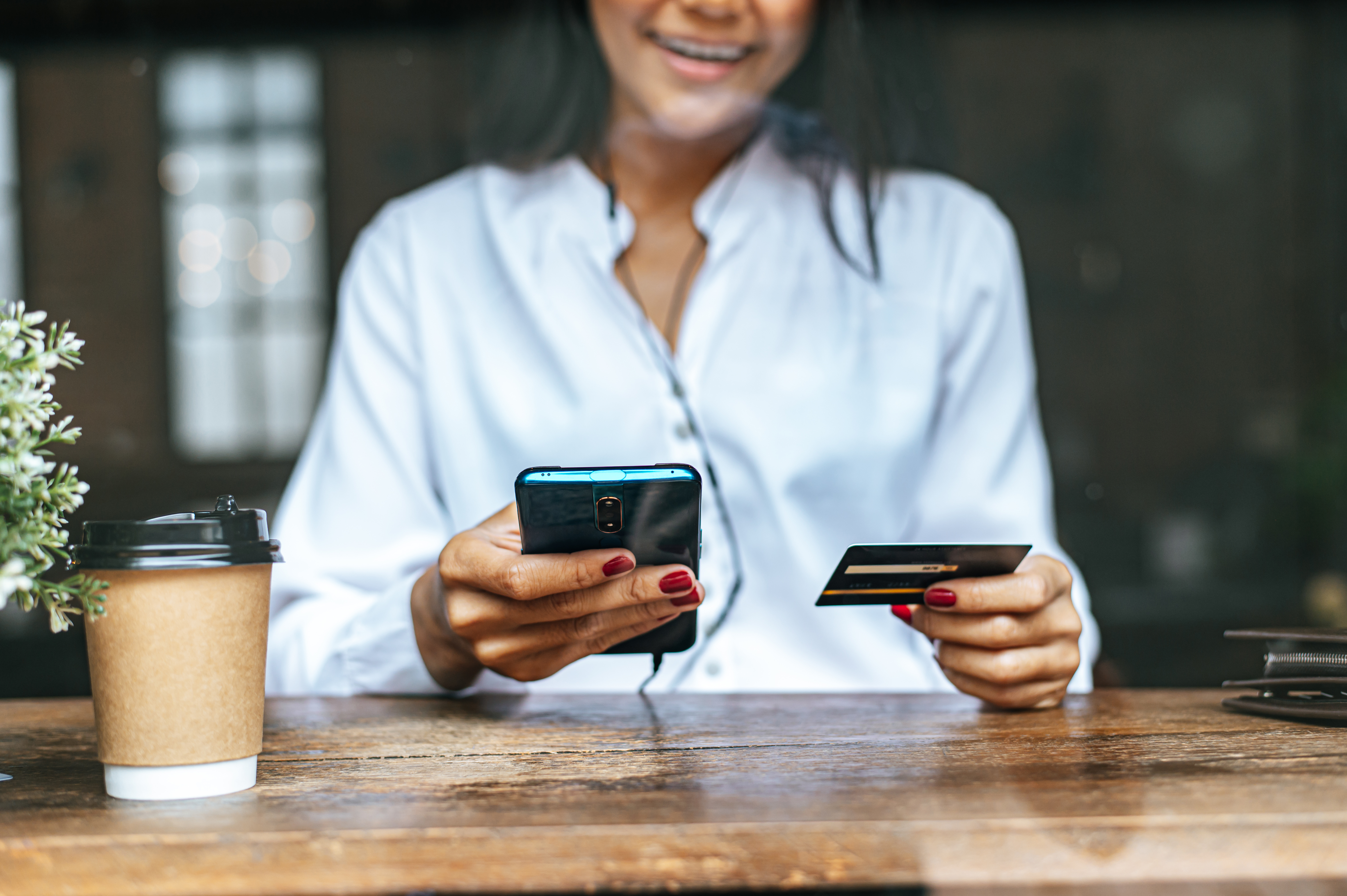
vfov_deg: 27.0
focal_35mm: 50
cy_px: 448
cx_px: 674
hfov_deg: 39.6
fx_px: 1870
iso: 400
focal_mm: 50
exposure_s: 1/400
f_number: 2.5
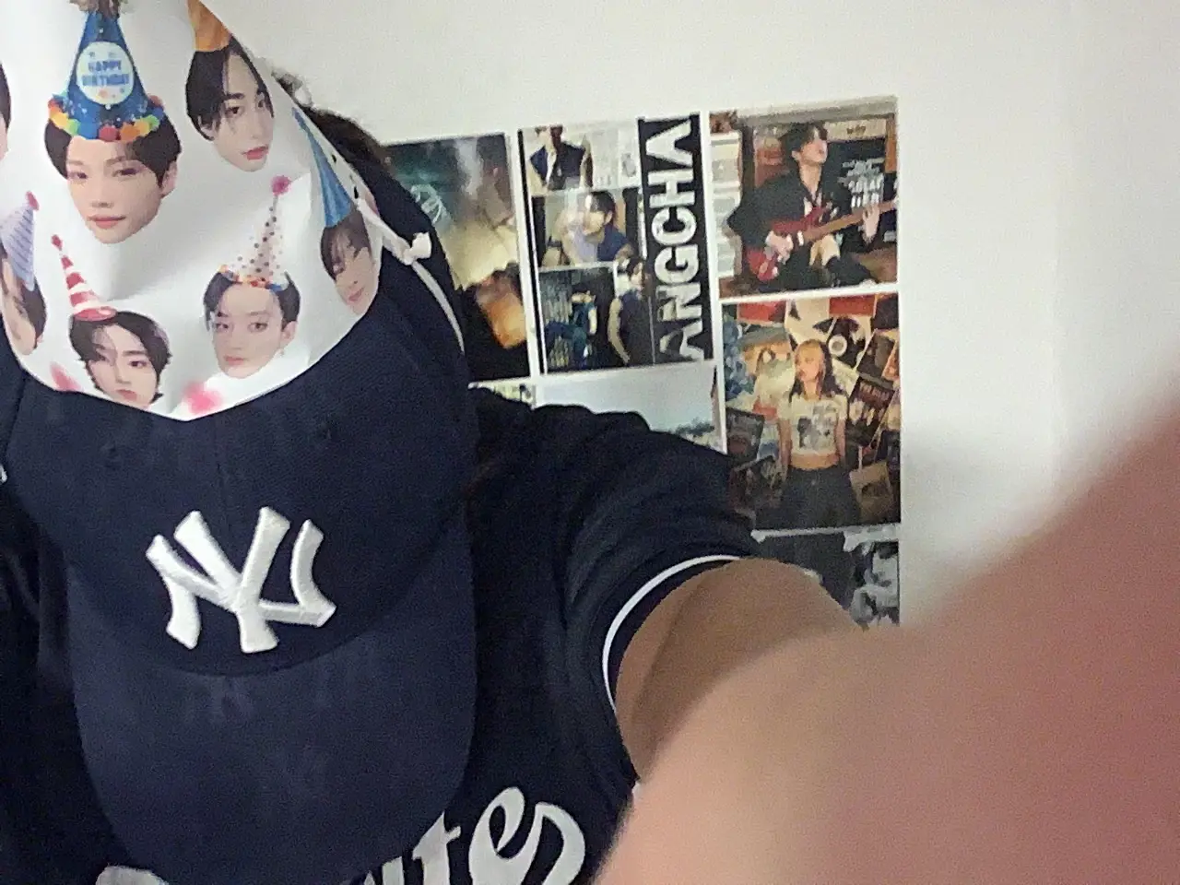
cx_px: 590
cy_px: 442
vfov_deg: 45.4
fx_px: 1057
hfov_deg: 58.4
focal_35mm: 31
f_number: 2.4
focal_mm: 2.15
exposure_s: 1/60
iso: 500
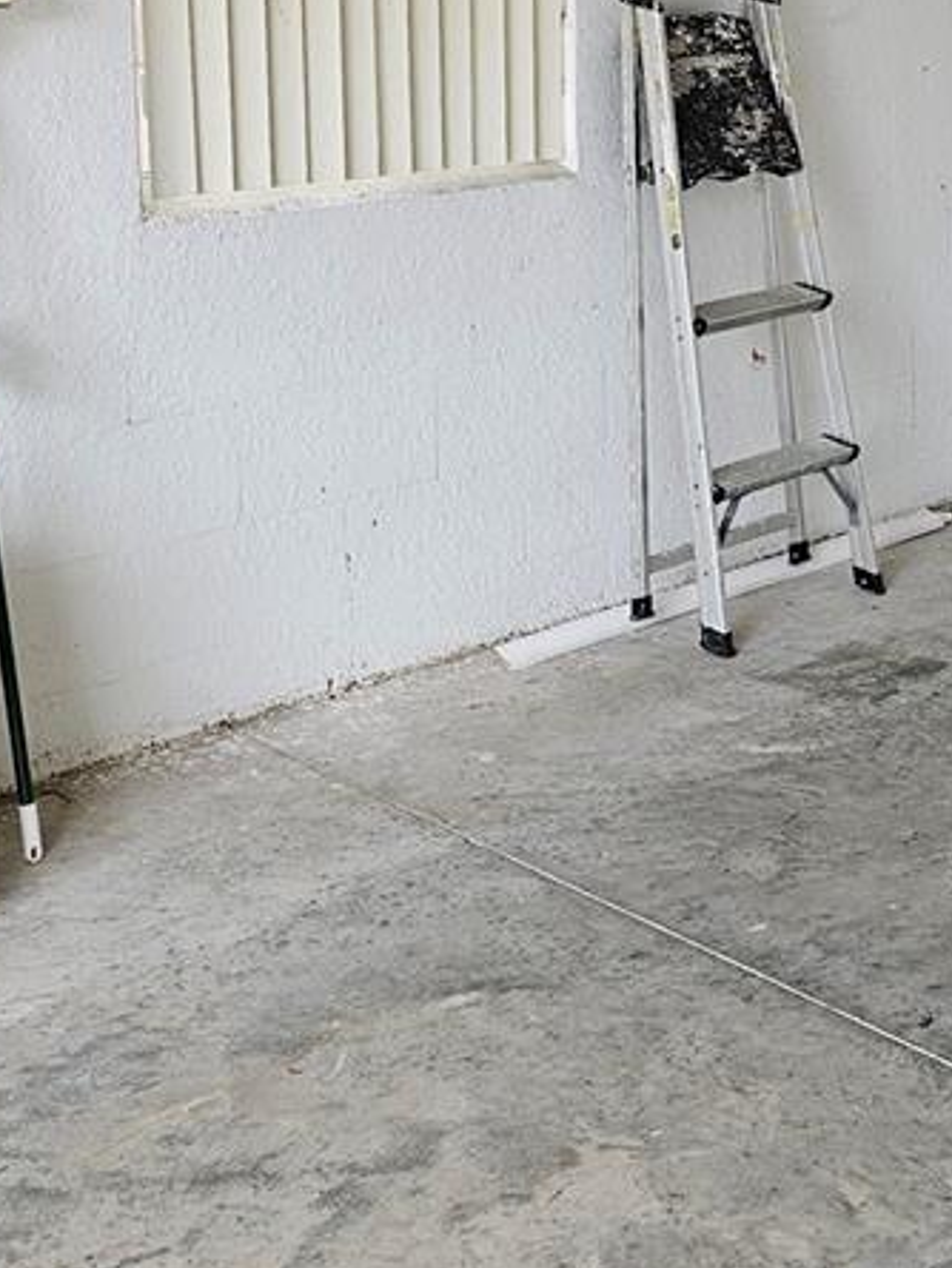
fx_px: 2272
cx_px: 695
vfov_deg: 30.2
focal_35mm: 62
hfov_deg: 23.5
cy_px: 188
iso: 40
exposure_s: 1/120
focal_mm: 6.3
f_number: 1.7
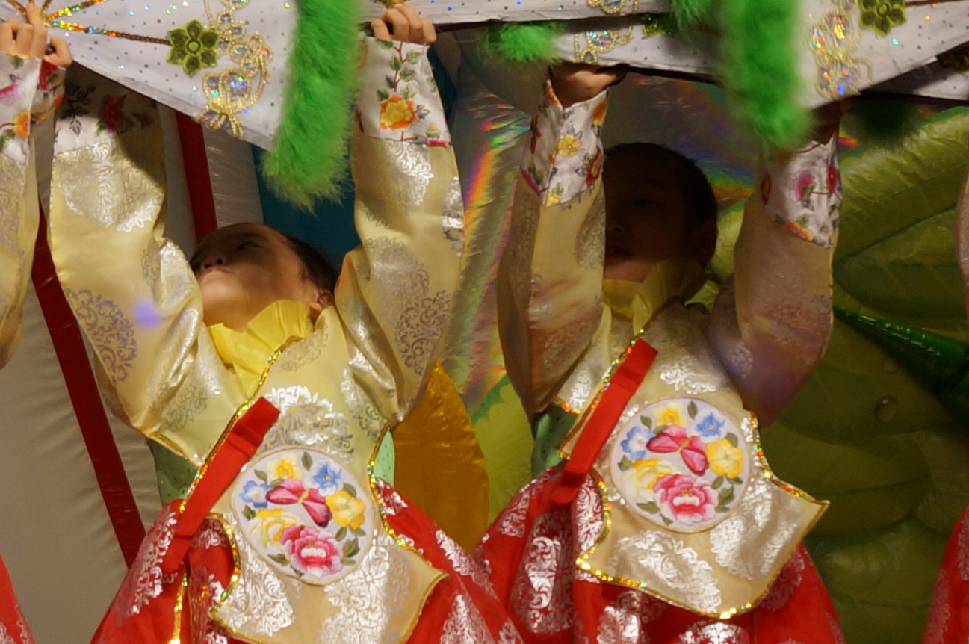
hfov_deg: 10.3
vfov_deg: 6.9
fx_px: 5348
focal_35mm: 199
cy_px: 264
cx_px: 258
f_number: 5
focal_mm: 35
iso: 125
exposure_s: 1/60
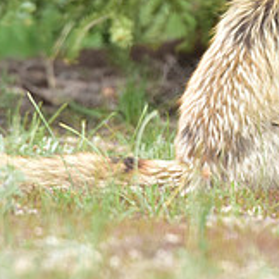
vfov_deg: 0.7
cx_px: 294
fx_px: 23535
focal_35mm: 2581
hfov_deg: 0.7
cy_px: 22
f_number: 9
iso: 800
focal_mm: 850
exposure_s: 1/500
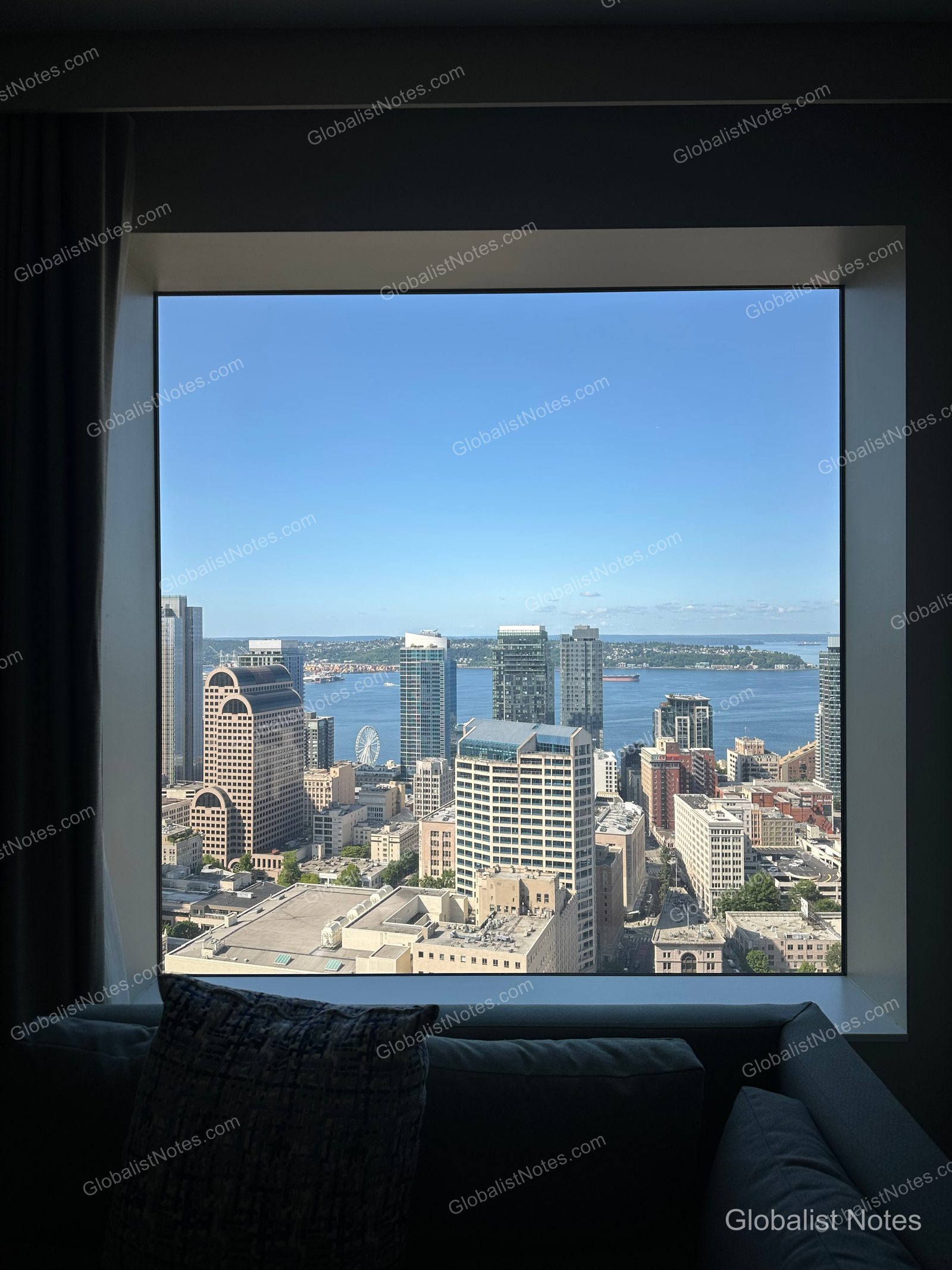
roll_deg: -0.5
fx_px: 880
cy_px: 635
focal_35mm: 24
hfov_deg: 56.8
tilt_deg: +0.7
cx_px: 476
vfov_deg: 71.6
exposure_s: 1/2809
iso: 80
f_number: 1.78
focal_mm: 6.86
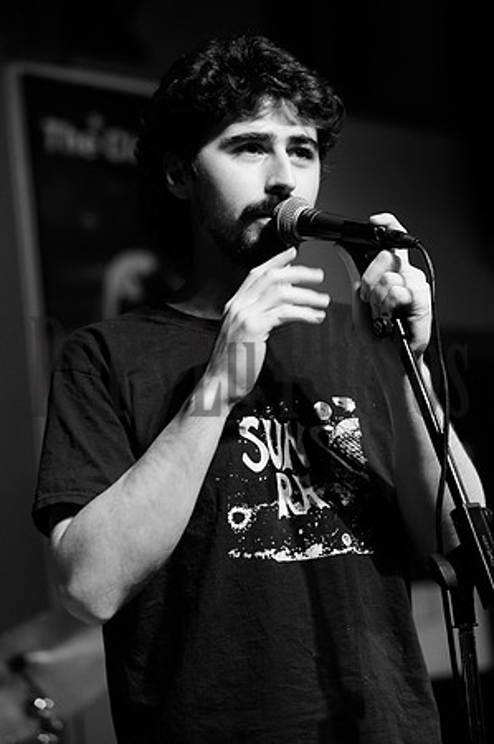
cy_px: 372
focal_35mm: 120
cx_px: 247
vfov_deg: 17.1
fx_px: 2476
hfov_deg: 11.4
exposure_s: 1/60
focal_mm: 120
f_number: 4
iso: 3200
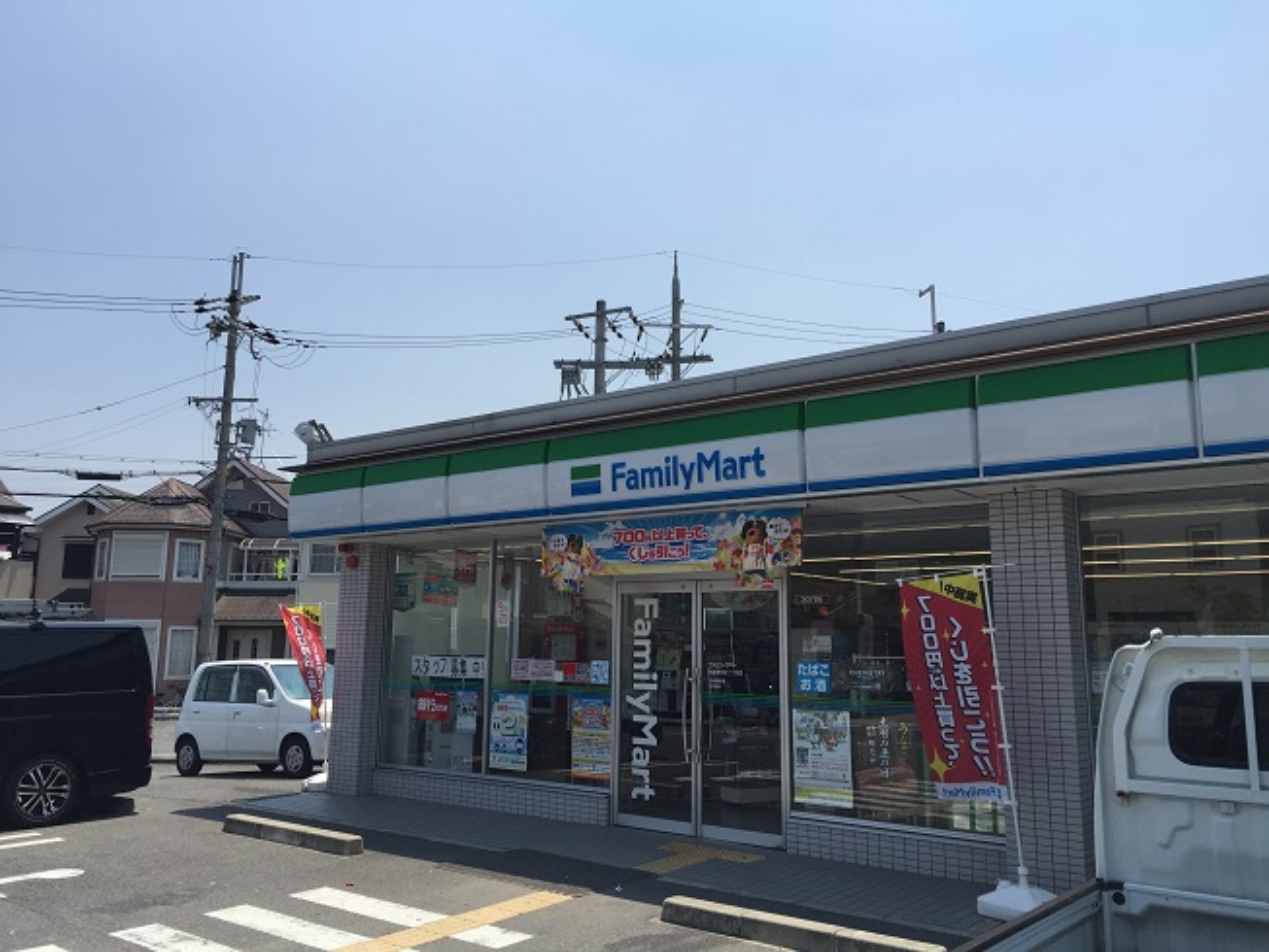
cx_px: 634
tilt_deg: +9.9
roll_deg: -2.5
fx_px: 1063
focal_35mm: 29
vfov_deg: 48.2
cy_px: 476
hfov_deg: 61.7
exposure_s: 1/2326
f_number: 2.2
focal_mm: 4.15
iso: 32
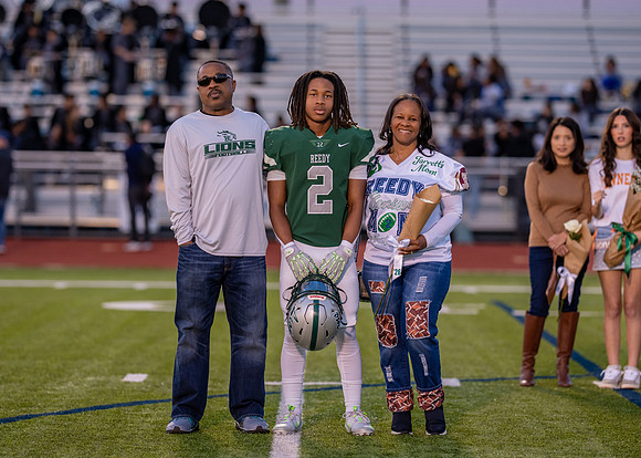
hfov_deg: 10.8
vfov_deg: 7.7
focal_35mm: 186
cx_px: 314
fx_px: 3381
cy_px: 195
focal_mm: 135
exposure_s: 1/640
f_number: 2.2
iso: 500
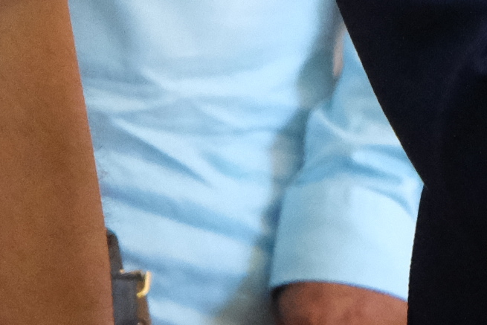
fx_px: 6386
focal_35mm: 472
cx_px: 1624
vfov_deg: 2.9
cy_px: -666
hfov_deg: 4.2
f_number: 4.5
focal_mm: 46.6
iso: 10000
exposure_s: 1/500
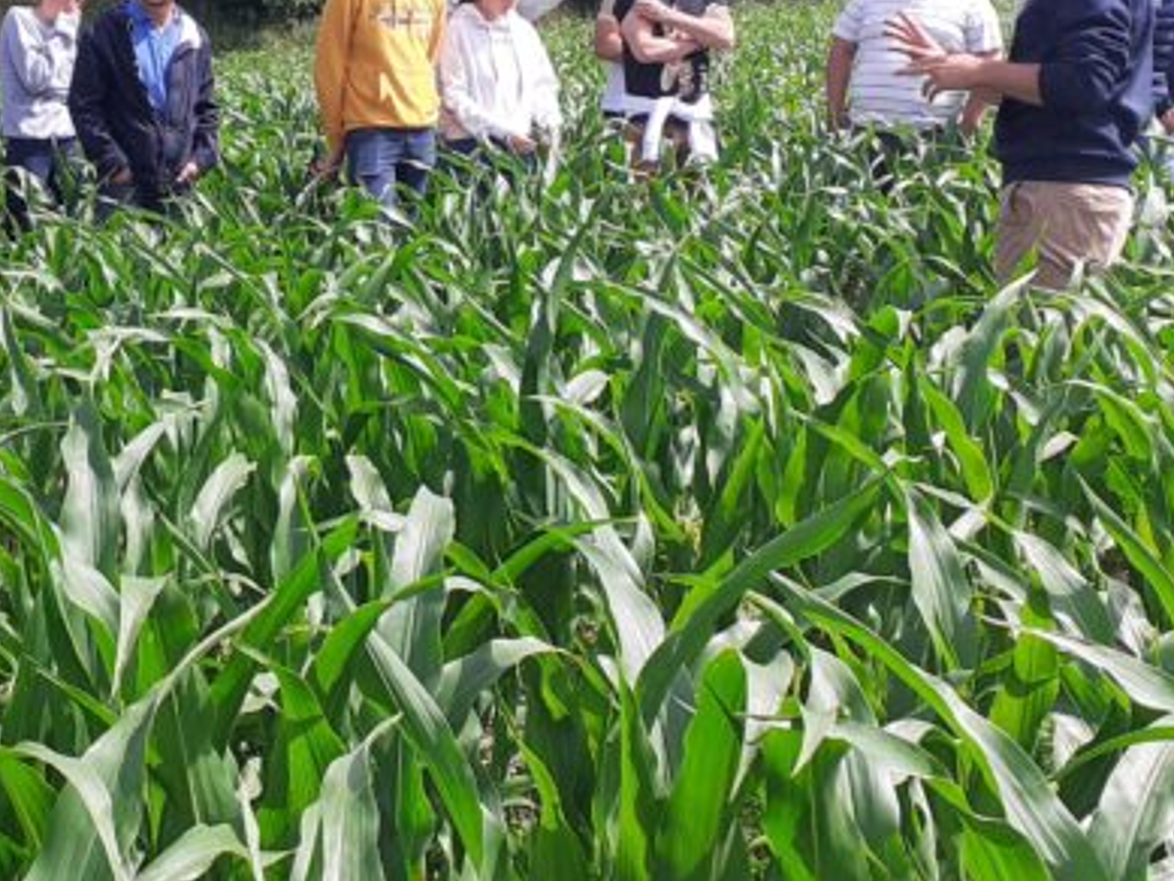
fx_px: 2409
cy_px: 281
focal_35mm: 71
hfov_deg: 26.8
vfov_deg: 20.6
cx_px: 211
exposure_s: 1/1319
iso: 40
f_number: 1.9
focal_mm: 3.6
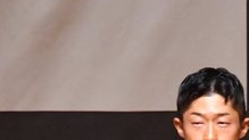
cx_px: 185
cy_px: 279
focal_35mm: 1276
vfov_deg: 1.0
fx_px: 8422
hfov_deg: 1.7
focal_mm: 230
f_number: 5.6
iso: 12800
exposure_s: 1/400
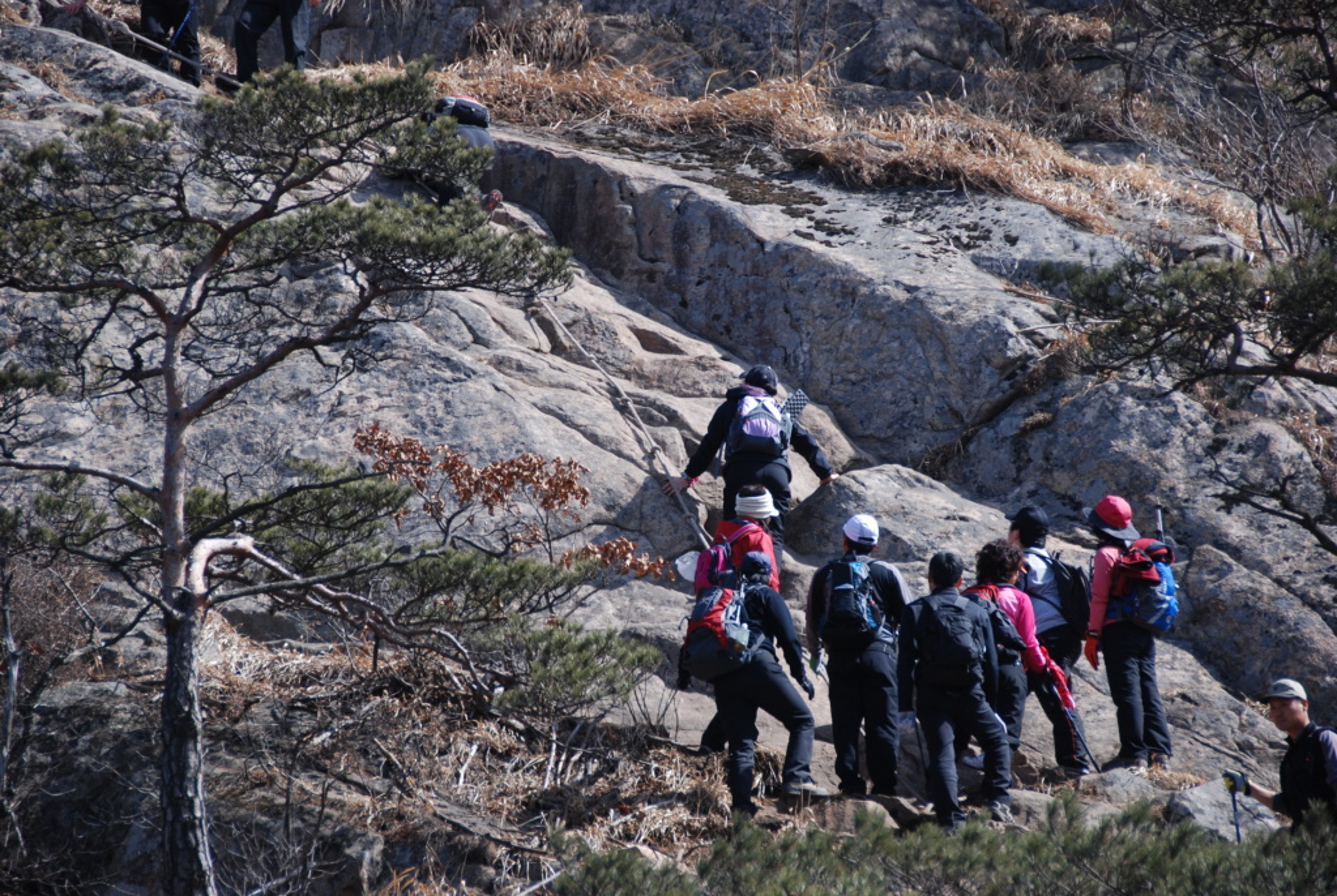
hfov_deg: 10.1
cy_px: 448
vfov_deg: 6.8
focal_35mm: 202
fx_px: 7535
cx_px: 668
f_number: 5.6
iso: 200
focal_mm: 135
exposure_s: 1/500
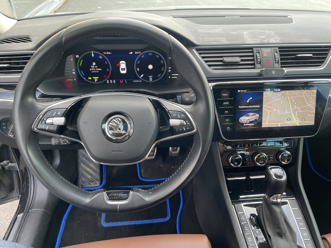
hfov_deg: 67.3
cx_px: 166
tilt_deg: -32.7
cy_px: 124
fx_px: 249
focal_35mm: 26
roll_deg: -0.6
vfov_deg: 53.1
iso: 100
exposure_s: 1/121
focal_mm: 4.2
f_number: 1.6
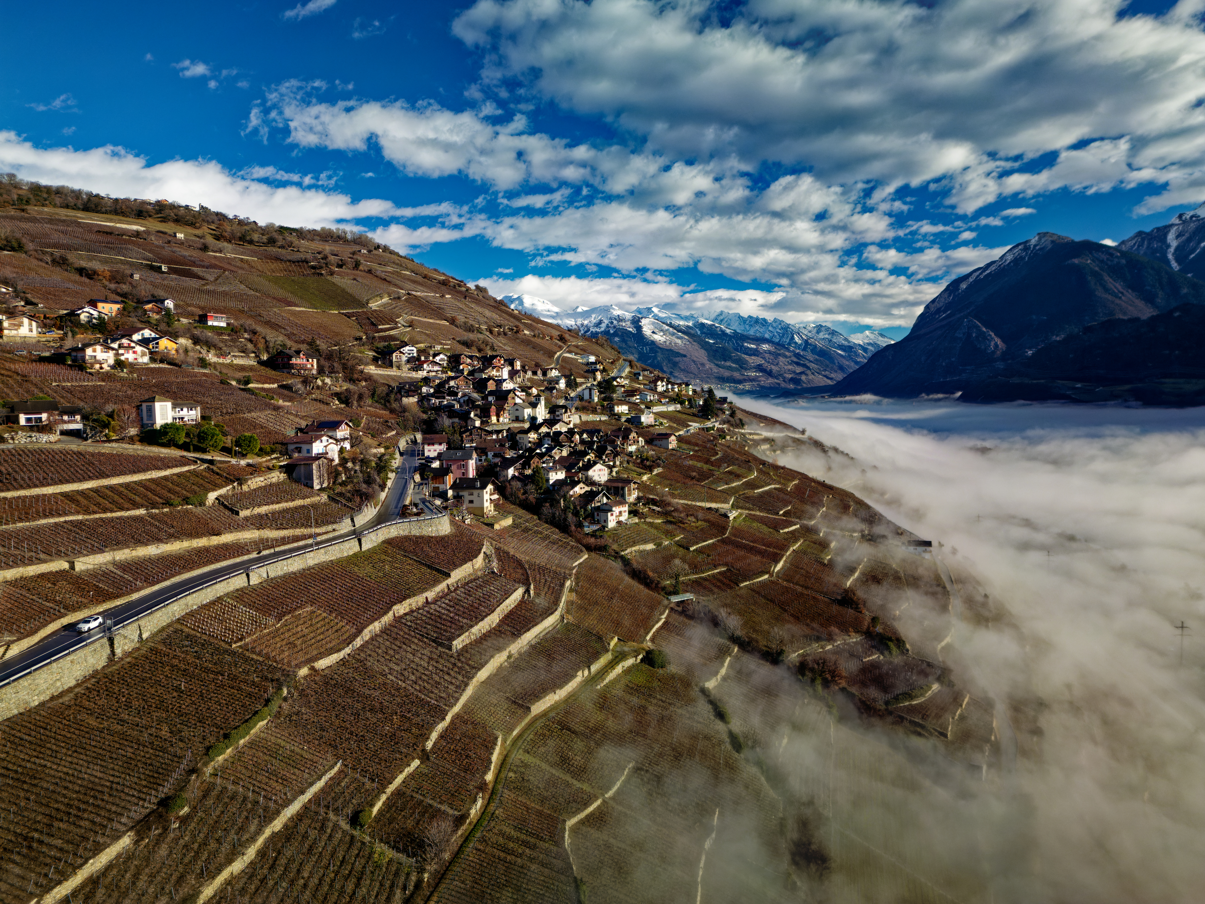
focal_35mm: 24
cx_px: 602
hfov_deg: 71.6
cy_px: 452
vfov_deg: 56.8
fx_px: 835
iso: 140
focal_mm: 6.72
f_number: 1.7
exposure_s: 1/320
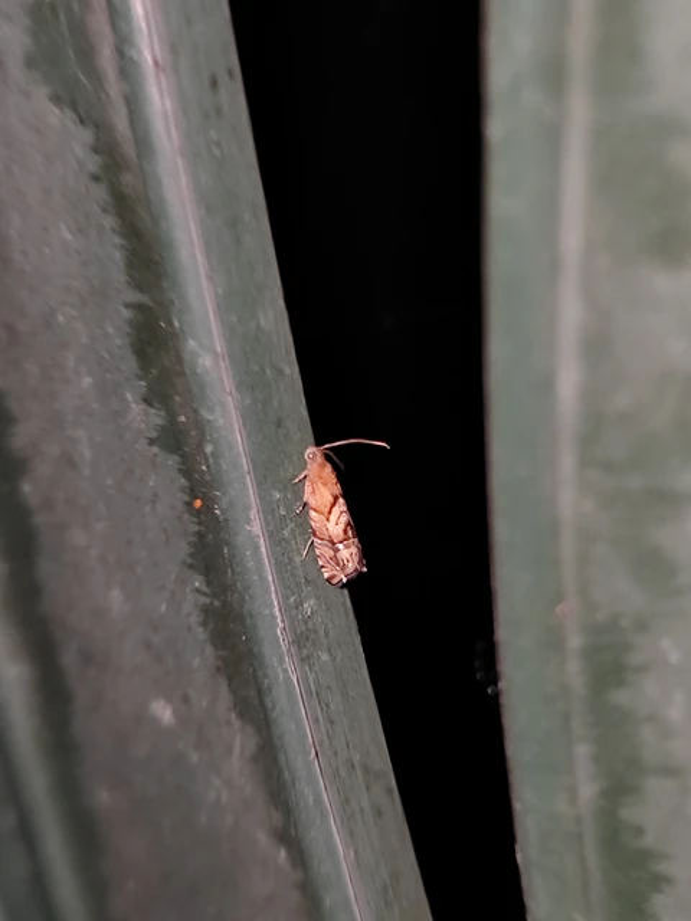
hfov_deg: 56.8
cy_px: 460
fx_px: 639
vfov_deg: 71.6
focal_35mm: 24
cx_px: 346
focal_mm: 5.89
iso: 885
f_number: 1.89
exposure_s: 1/100
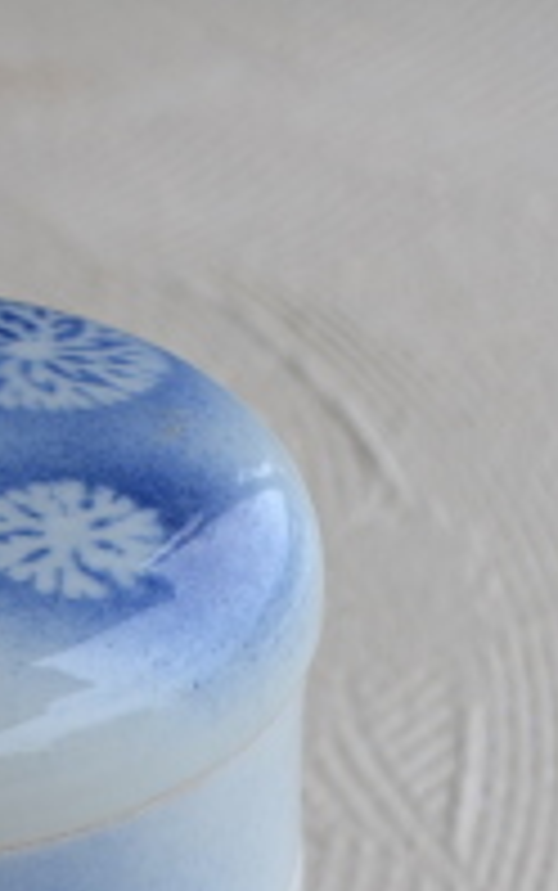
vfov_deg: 12.3
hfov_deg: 7.6
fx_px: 4082
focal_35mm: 168
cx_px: -364
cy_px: 954
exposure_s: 1/125
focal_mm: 34
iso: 110
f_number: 5.6
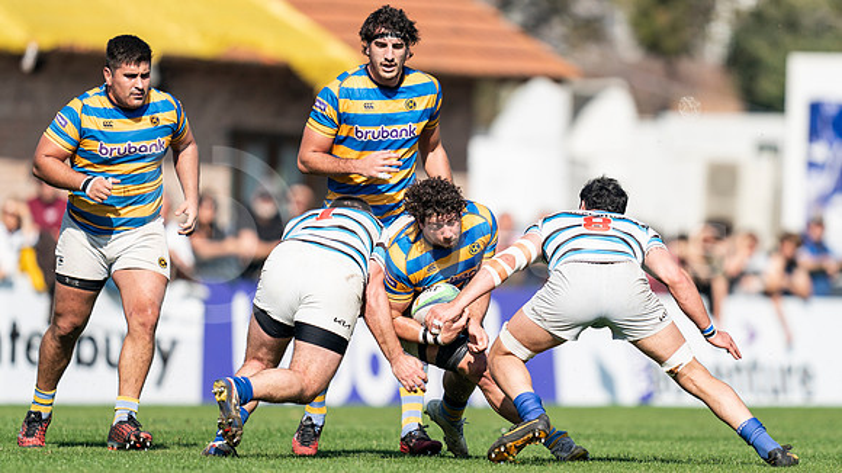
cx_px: 487
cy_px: 251
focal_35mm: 601
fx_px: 13410
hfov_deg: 3.6
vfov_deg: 2.0
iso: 100
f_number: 2.8
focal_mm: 400
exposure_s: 1/1250
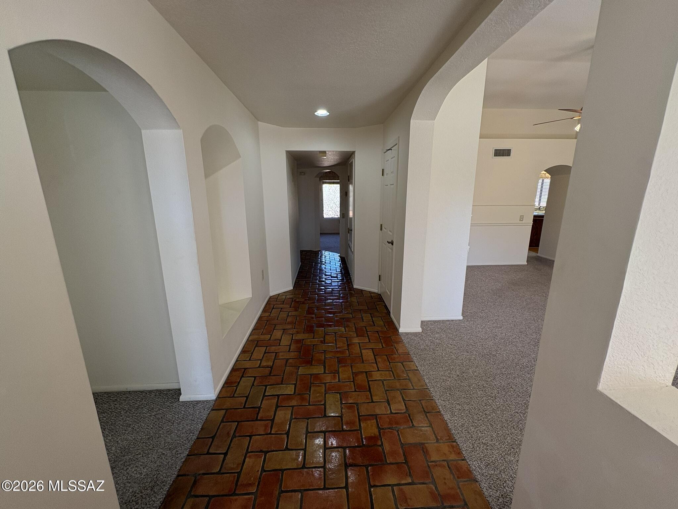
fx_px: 274
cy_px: 254
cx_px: 339
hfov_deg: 102.1
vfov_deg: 85.7
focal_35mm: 14
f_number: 2.2
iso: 160
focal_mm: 2.22
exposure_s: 1/120
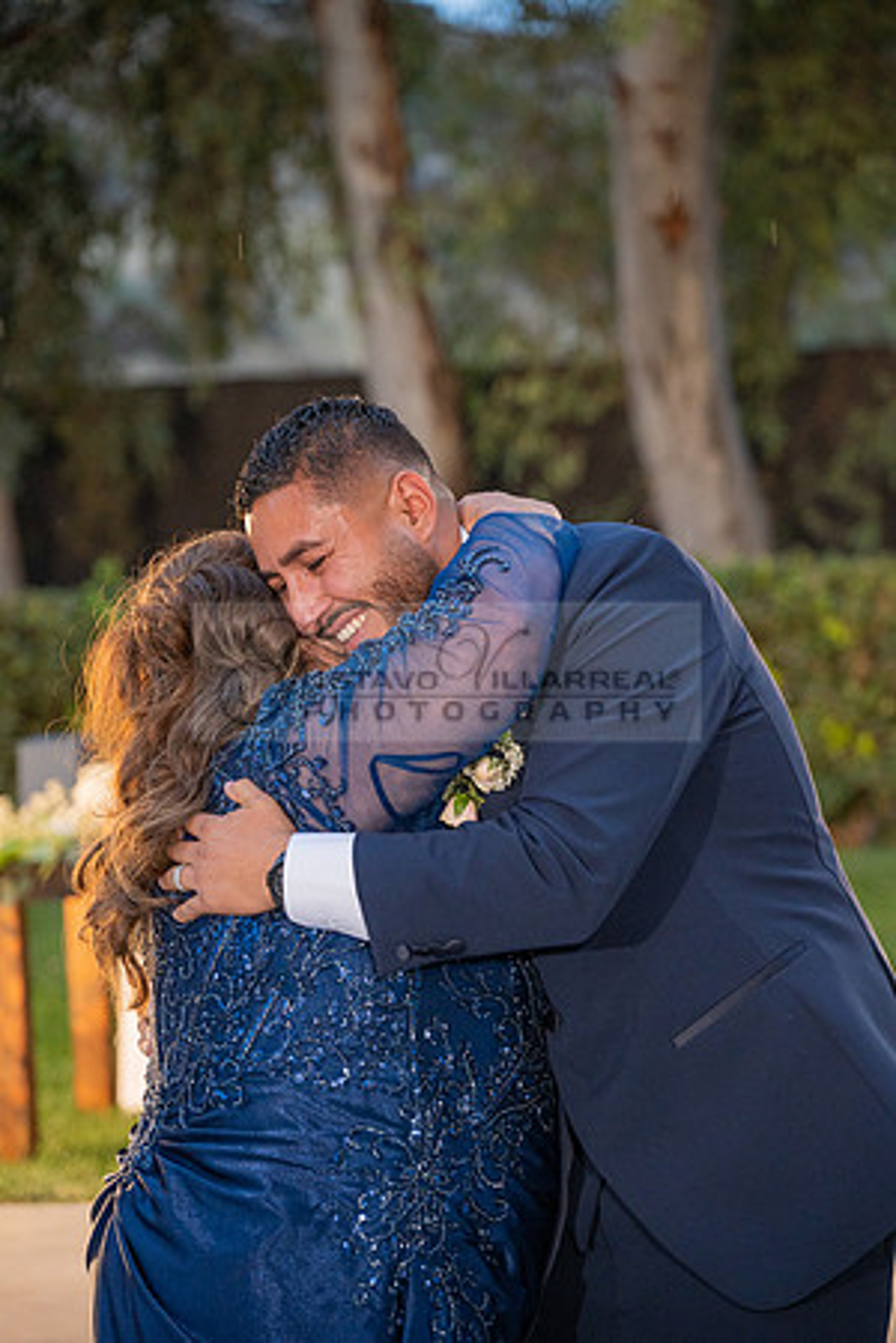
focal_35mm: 100
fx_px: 3733
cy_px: 672
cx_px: 448
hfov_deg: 13.7
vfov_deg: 20.4
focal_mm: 100
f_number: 4
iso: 1600
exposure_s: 1/200
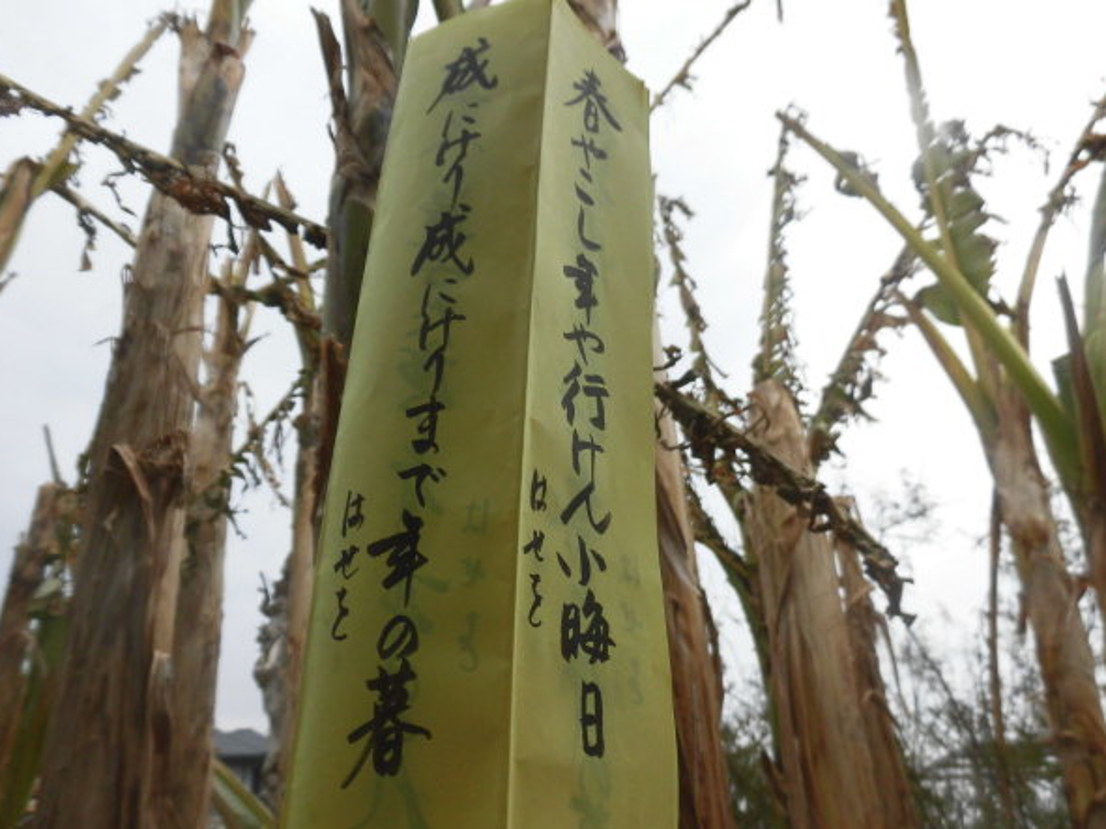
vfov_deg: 53.0
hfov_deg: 67.3
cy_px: 419
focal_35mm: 26
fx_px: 831
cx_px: 526
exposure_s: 1/640
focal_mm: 4.3
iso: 100
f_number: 3.1
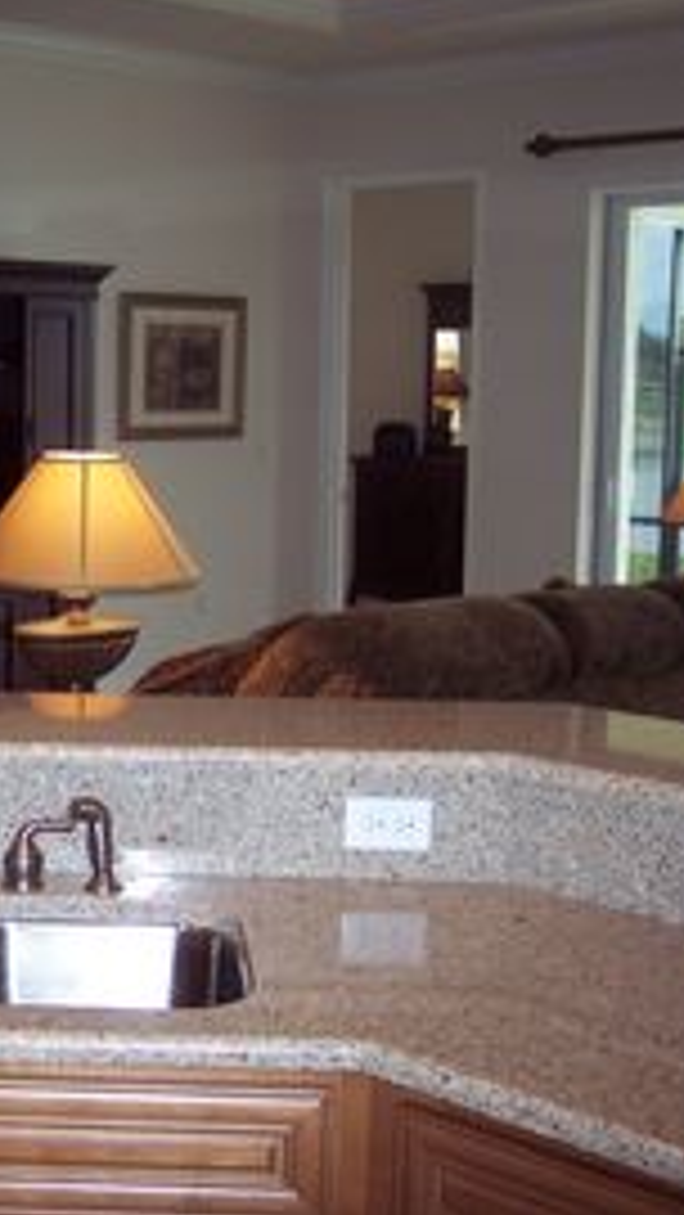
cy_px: 598
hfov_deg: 20.1
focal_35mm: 58
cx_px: -4
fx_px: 1869
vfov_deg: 36.0
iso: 140
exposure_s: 1/60
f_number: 2.8
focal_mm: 8
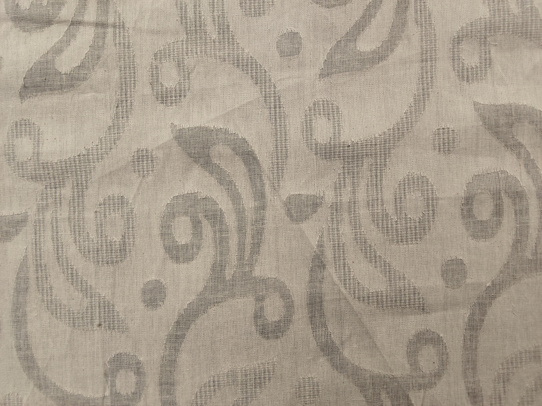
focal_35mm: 26
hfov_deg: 67.3
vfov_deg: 53.1
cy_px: 203
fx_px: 407
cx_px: 271
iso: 100
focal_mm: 2.78
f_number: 2
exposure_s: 1/100
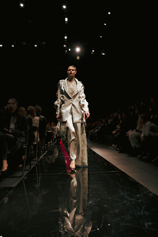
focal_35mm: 28
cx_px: 79
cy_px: 118
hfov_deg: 46.4
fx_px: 184
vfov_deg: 65.5
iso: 2000
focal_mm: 28
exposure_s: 1/125
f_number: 5
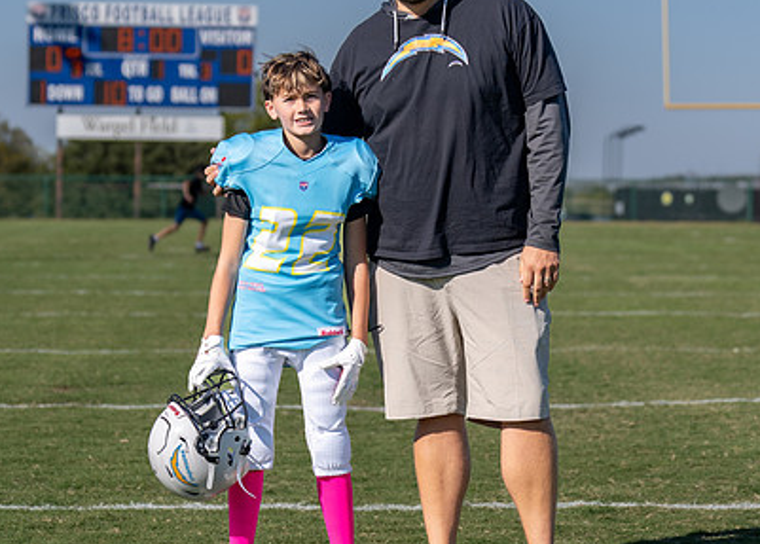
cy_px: 240
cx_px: 400
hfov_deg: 14.7
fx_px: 2937
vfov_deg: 10.6
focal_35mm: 136
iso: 100
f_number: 2.8
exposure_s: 1/2500
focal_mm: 70
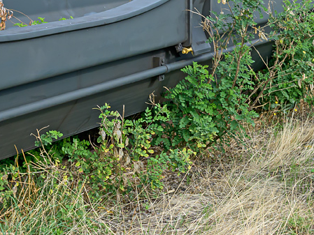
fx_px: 874
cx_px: 209
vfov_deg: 15.3
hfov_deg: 20.3
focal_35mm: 96
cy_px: 79
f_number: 8
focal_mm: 25
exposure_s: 1/125
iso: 200
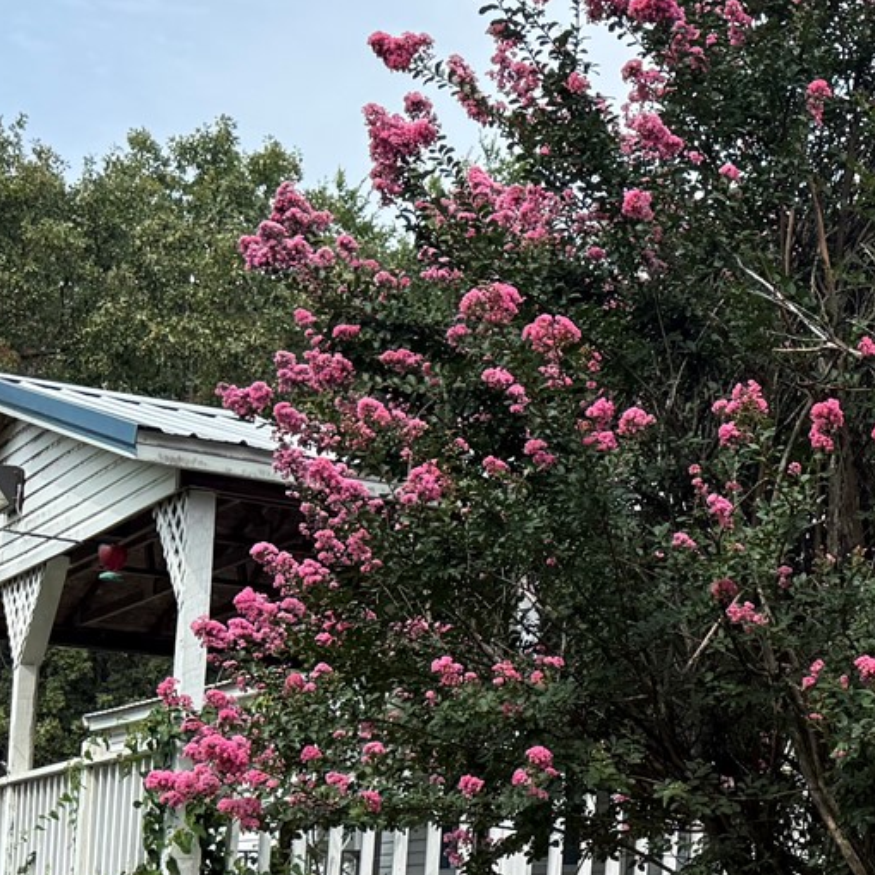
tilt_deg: +5.2
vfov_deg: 21.3
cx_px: 1159
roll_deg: -2.3
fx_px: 2288
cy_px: 760
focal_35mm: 80
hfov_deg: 19.8
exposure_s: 1/2370
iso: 100
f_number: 1.78
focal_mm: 6.76
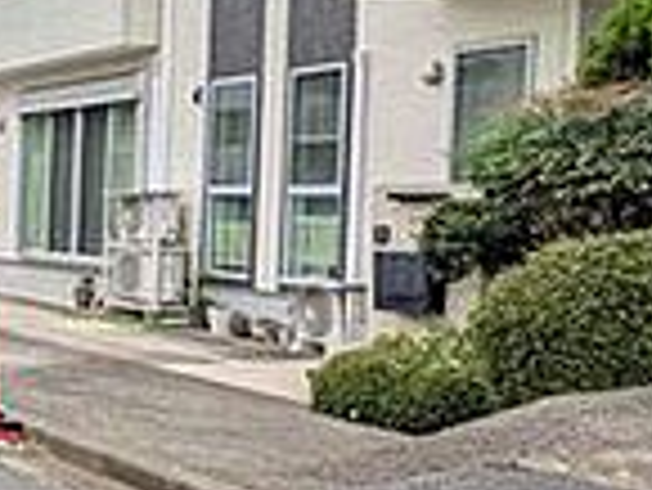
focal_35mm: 58
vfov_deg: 25.3
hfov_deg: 20.9
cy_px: 229
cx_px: -558
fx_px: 1093
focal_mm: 1.83
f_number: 2.2
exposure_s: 1/1783
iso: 51
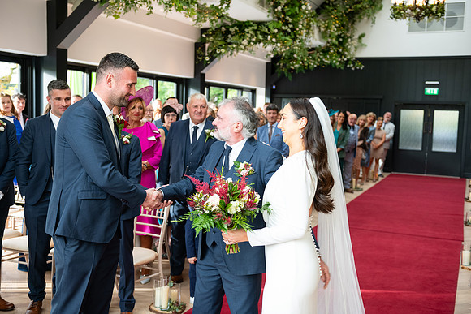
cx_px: 236
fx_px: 550
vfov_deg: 31.9
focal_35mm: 42
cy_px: 157
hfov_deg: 46.4
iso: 640
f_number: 3.5
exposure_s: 1/160
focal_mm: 42
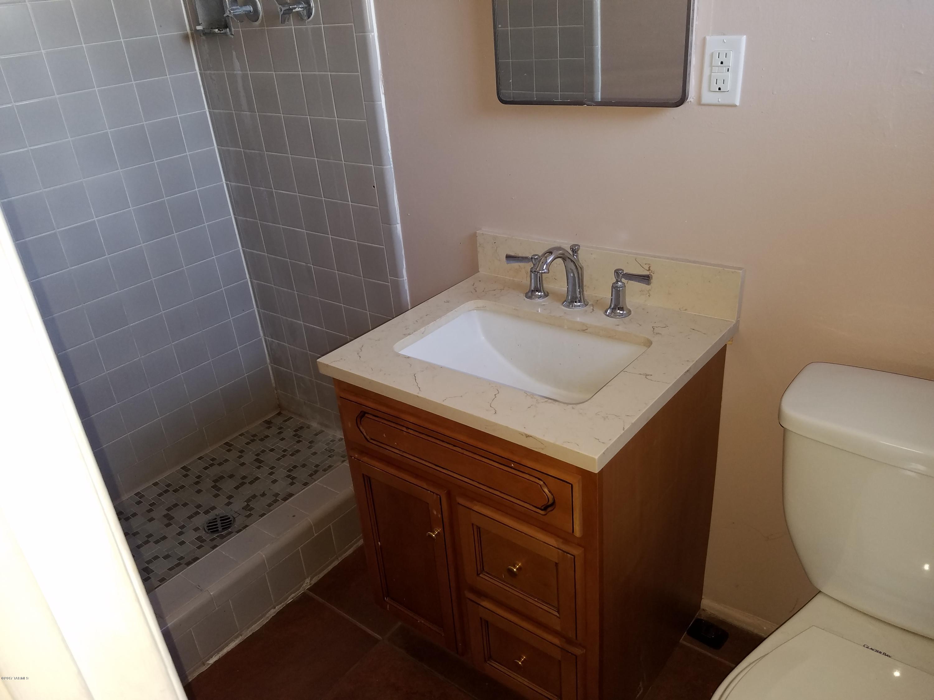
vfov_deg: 53.1
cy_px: 350
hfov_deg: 67.3
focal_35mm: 26
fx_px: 702
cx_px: 467
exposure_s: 1/33
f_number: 1.7
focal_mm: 4.2
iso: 100
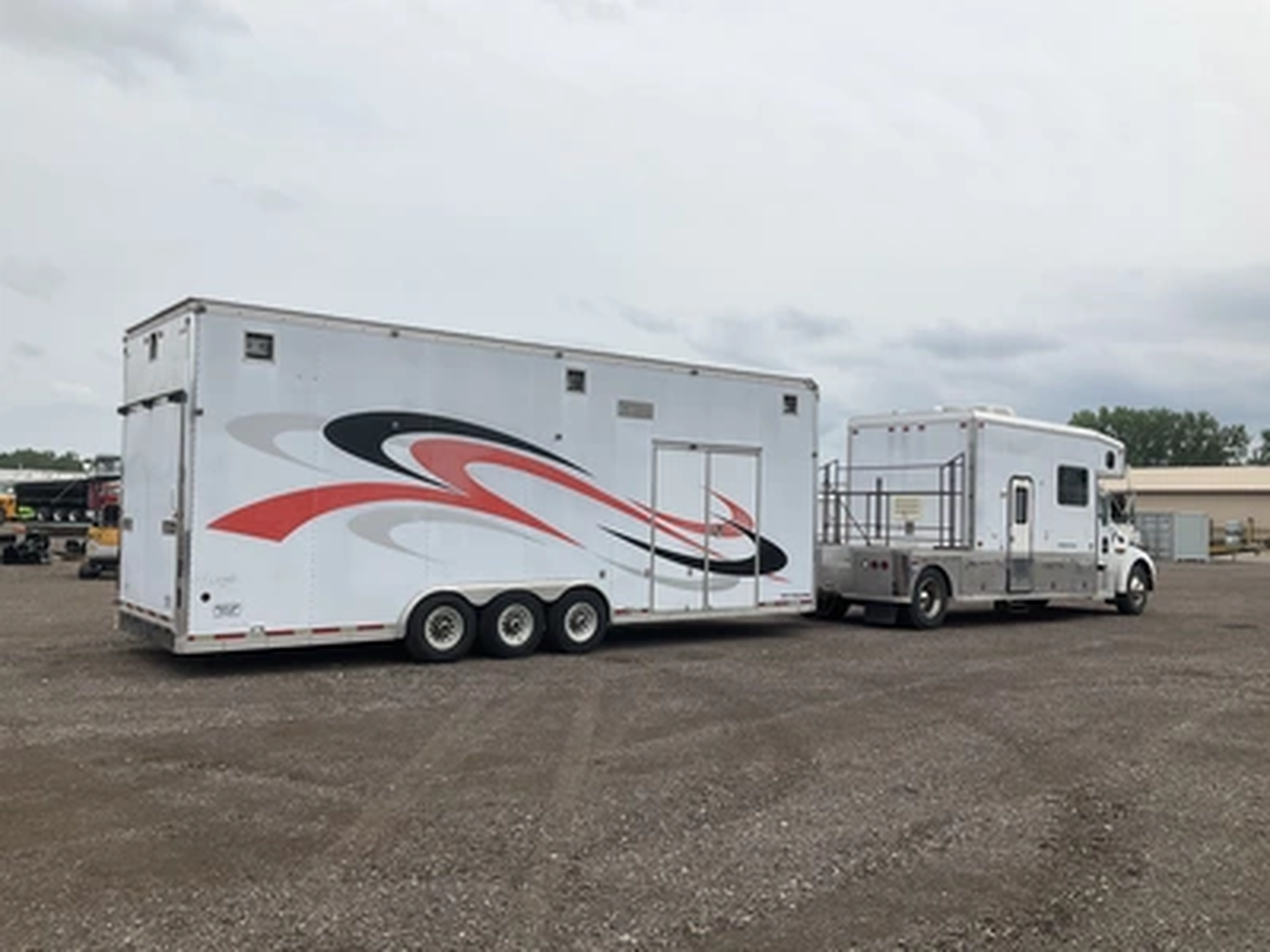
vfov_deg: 48.2
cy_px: 476
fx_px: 1064
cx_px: 635
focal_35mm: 29
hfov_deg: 61.7
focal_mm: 3
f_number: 1.8
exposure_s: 1/2667
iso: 25
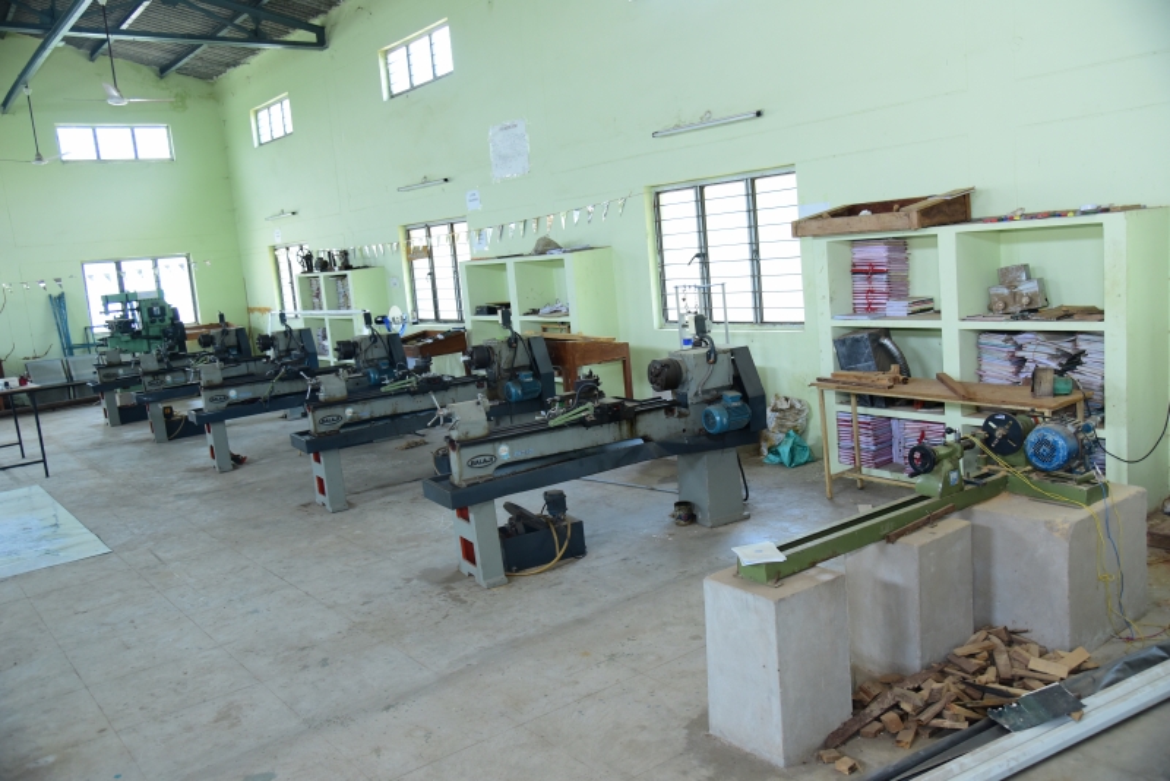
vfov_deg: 42.4
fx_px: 1008
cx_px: 585
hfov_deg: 60.3
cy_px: 390
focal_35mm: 31
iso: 1600
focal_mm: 31
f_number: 4
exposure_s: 1/125
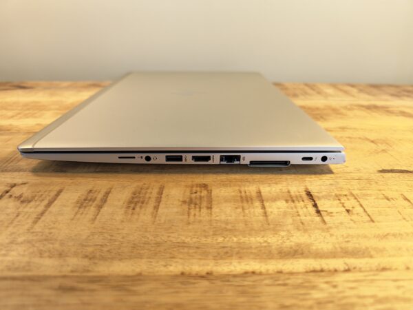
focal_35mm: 23
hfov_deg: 73.9
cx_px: 206
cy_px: 155
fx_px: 274
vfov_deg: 58.9
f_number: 1.6
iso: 100
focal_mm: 6.55
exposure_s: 1/50
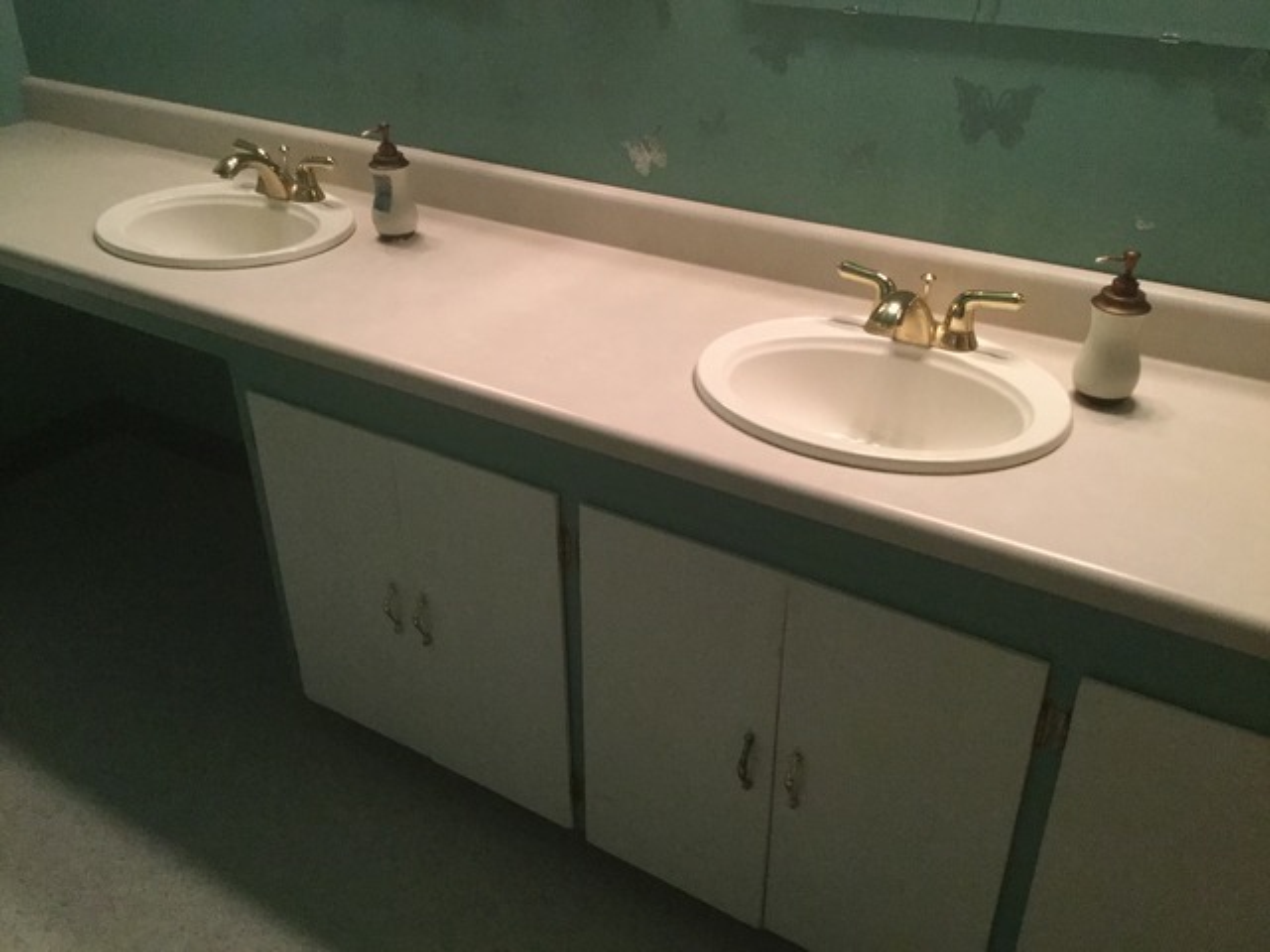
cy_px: 476
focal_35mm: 31
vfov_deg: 45.4
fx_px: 1137
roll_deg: -1.9
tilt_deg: -31.8
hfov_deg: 58.4
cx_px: 635
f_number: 2.4
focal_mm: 3.3
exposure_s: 1/30
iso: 200
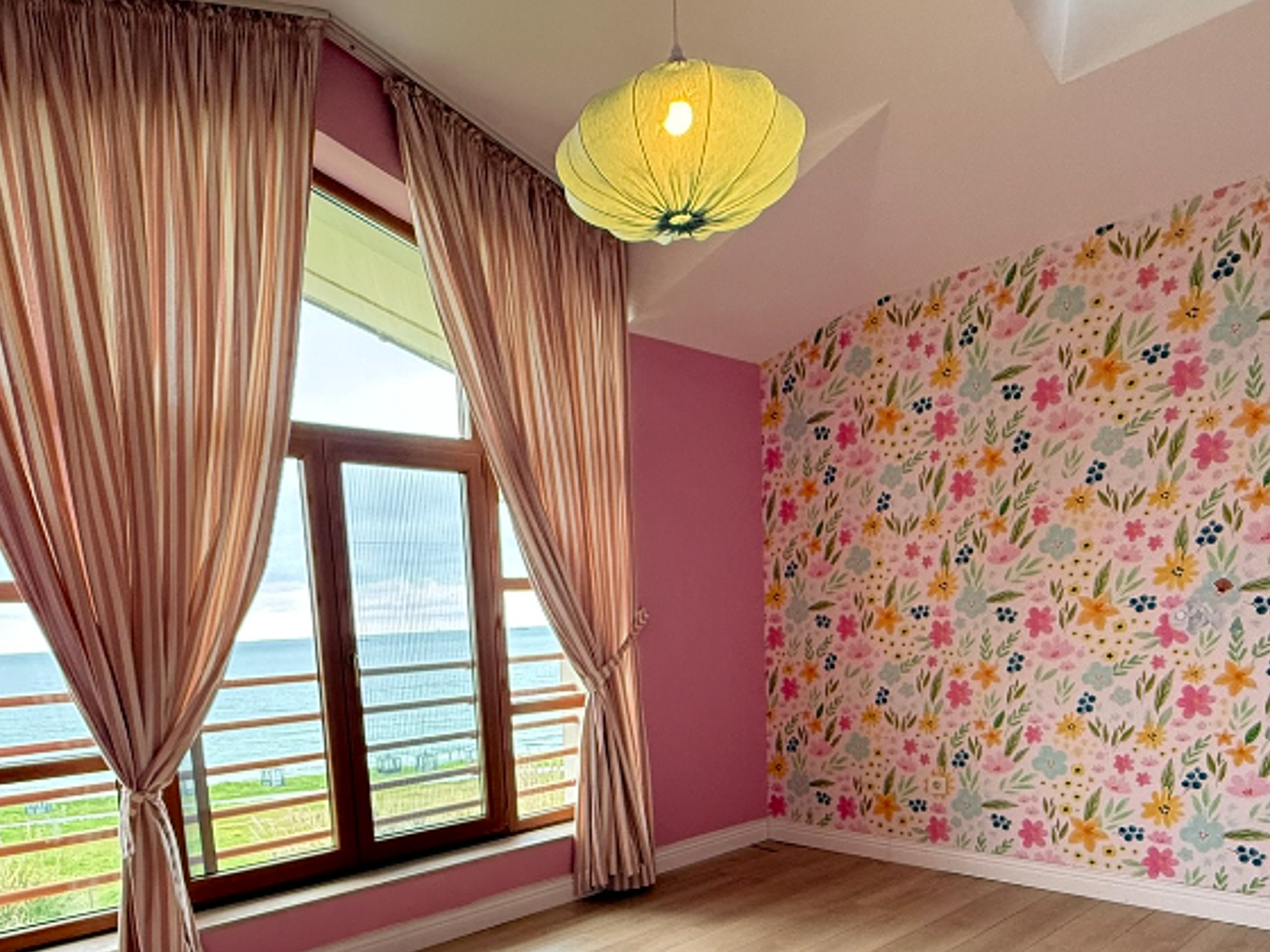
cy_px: 762
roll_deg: +3.0
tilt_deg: -8.4
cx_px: 572
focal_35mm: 25
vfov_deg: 51.5
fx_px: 917
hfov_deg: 69.2
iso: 400
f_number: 2.2
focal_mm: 2.22
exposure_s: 1/60
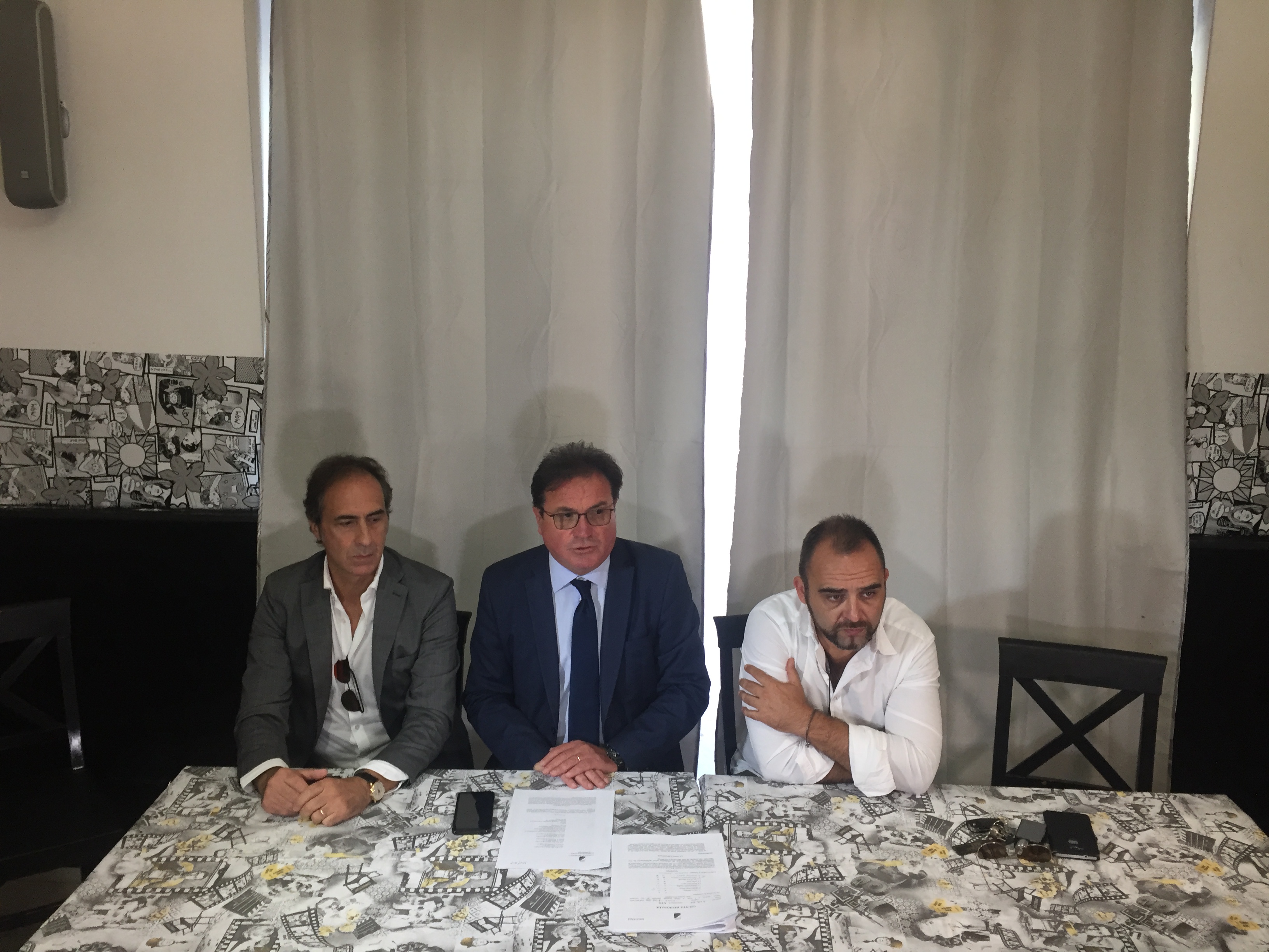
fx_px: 1063
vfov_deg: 48.2
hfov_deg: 61.7
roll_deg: -2.0
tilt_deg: -11.6
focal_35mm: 29
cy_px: 476
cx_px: 634
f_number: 2.2
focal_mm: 4.15
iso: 64
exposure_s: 1/33
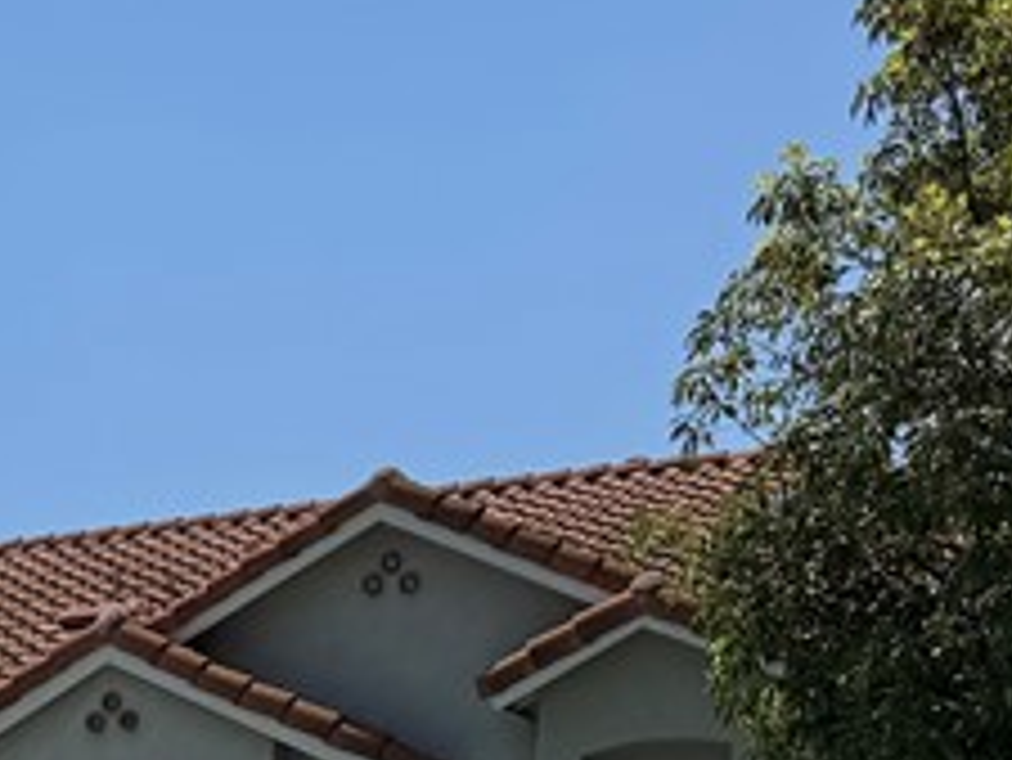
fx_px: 3188
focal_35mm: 109
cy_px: 1282
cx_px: -306
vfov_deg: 12.6
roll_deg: -2.2
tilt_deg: +0.4
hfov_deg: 17.0
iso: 80
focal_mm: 6.76
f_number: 1.78
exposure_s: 1/9009
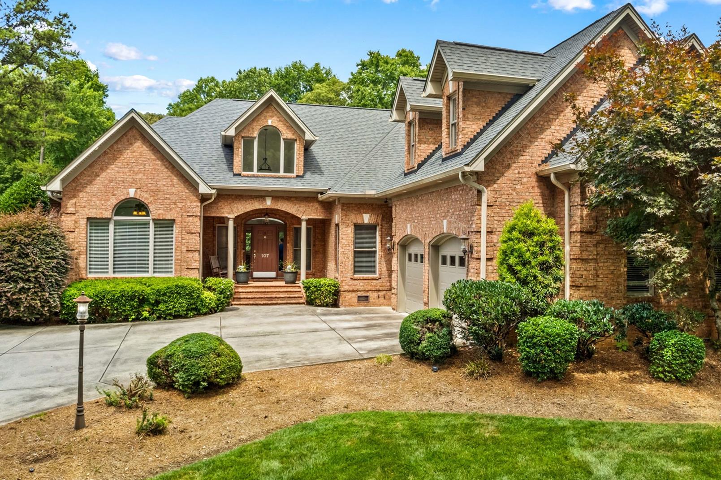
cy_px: 248
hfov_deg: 65.1
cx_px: 416
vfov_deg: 46.3
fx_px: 560
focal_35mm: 28
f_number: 2.8
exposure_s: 1/400
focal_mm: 8.38
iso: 110
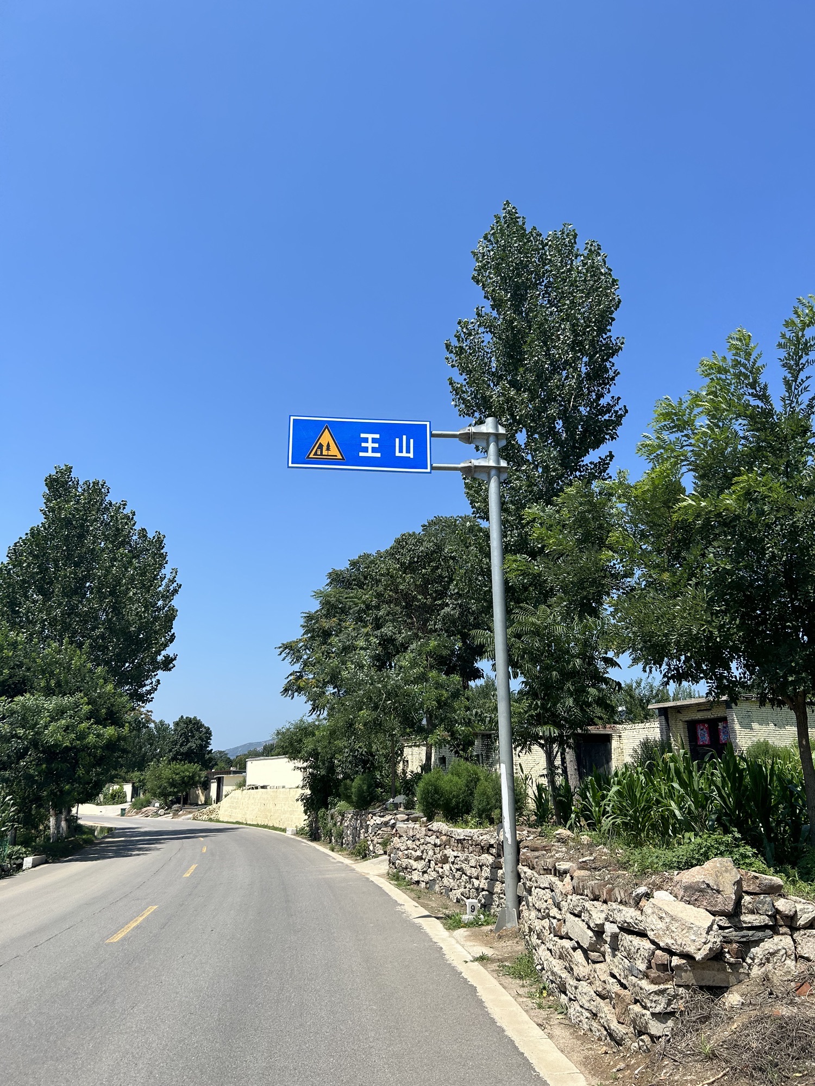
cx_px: 408
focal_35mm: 26
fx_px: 816
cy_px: 543
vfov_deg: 67.3
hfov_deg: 53.1
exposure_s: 1/3968
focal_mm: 5.7
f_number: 1.5
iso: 50
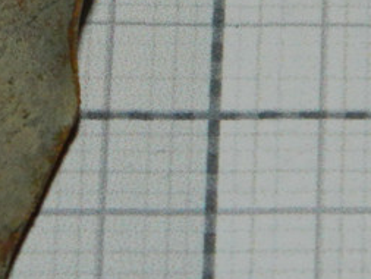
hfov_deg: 4.6
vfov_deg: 3.4
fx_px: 4654
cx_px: 51
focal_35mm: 434
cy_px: -56
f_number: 12.6
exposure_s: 1/60
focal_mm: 18.6
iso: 200
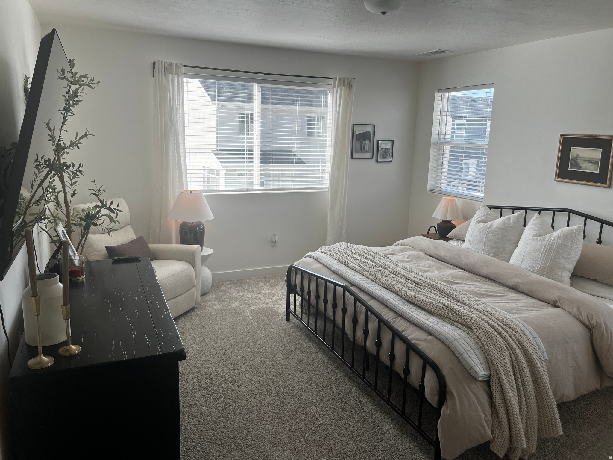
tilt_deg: -11.7
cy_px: 230
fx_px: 460
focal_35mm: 26
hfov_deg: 67.3
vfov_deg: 53.1
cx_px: 306
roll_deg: -1.5
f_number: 1.6
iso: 50
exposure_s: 1/404
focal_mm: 5.1
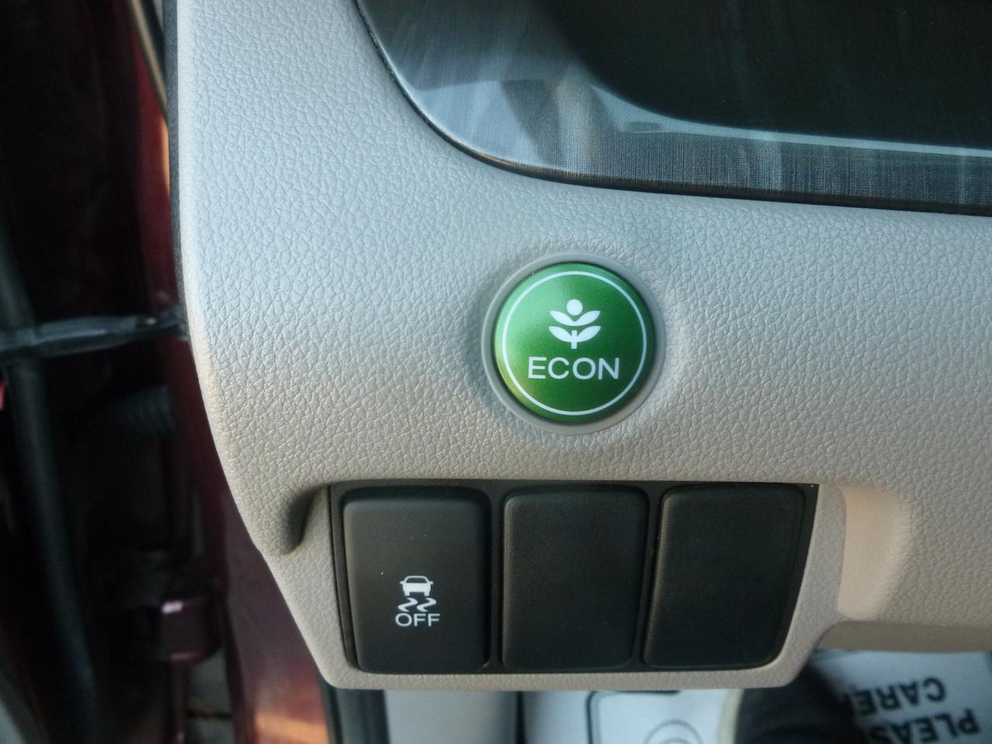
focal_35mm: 28
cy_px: 372
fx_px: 802
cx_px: 496
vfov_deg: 49.7
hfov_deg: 63.4
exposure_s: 1/60
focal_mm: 5
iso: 250
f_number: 3.3
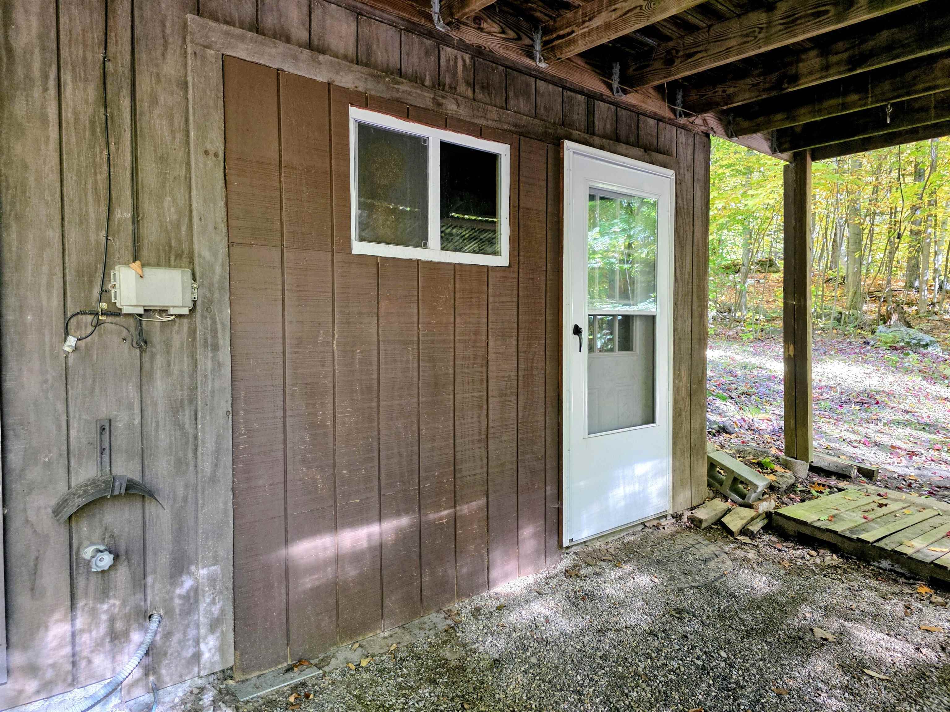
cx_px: 475
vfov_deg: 58.9
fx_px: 631
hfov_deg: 73.9
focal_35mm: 23
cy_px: 356
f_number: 1.7
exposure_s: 1/120
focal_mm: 6.3
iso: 320
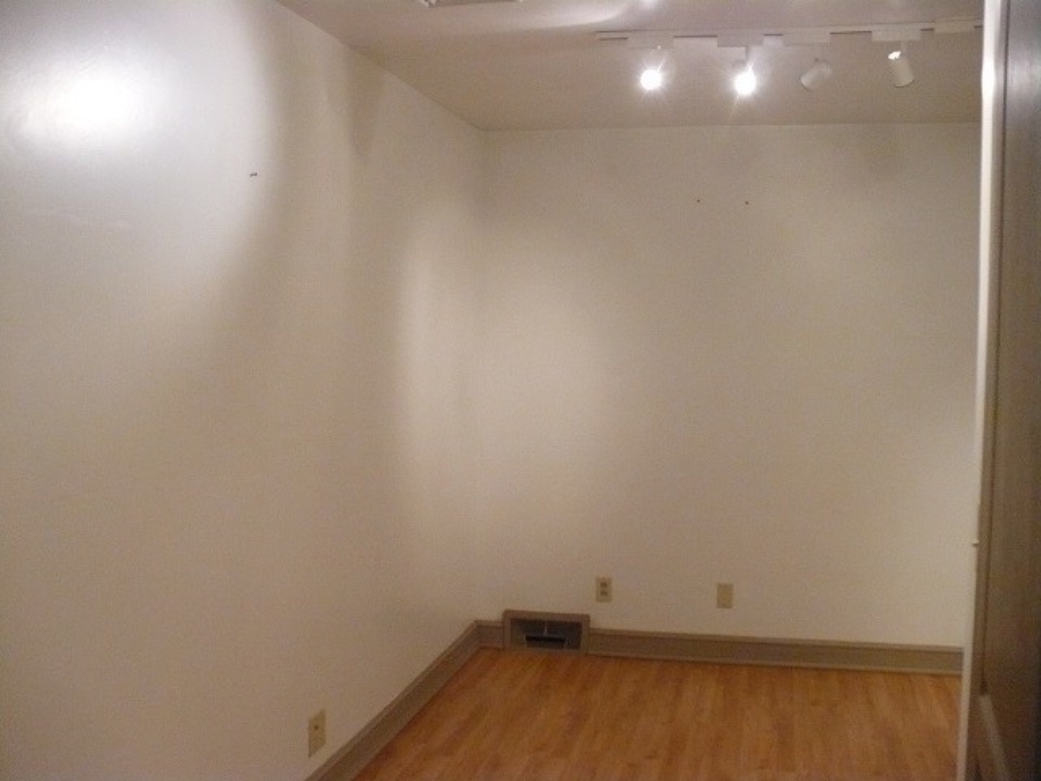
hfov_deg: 50.1
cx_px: 520
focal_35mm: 37
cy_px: 390
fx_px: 1113
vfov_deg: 38.7
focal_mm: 6.1
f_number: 2.8
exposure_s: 1/30
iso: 400
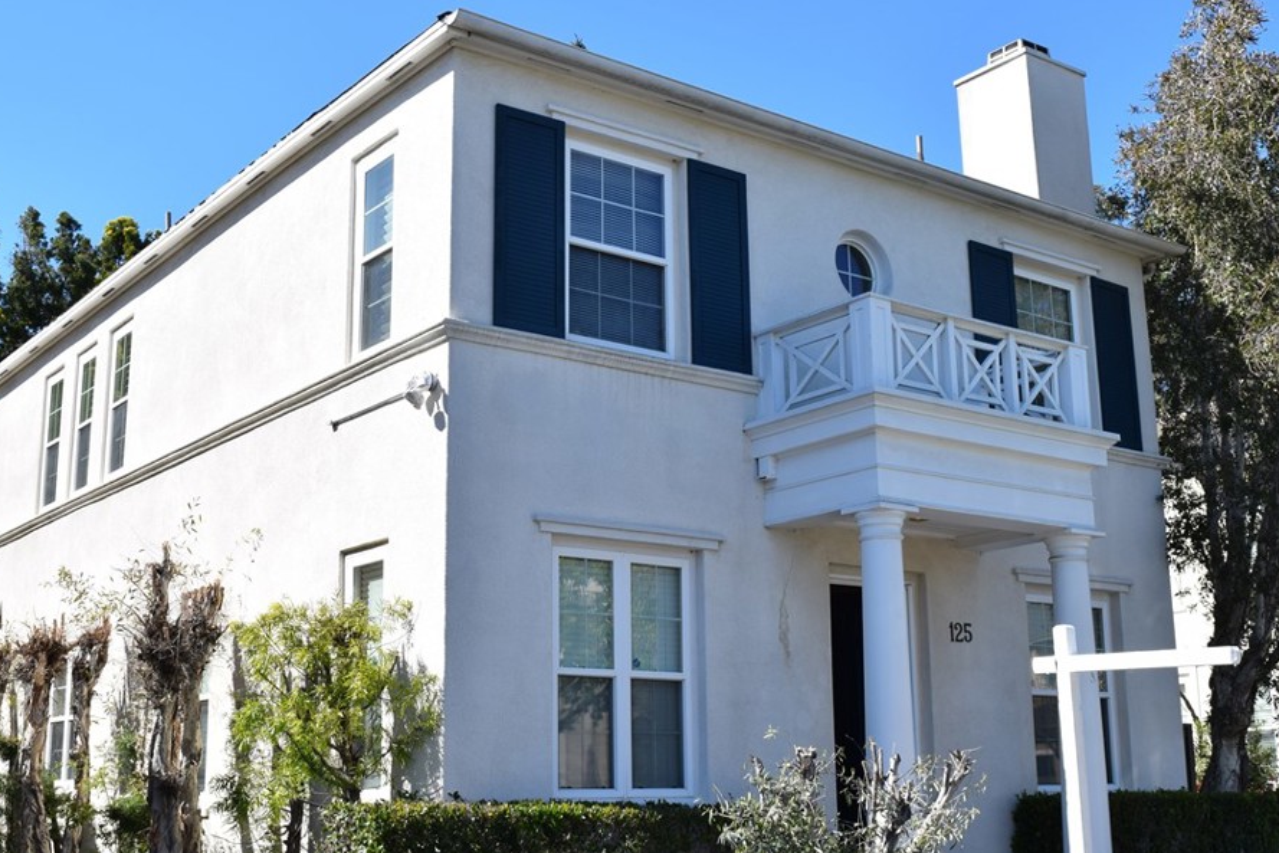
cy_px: 421
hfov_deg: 50.7
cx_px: 624
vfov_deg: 35.1
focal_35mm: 38
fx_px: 1350
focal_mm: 22
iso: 200
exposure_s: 1/400
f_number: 10
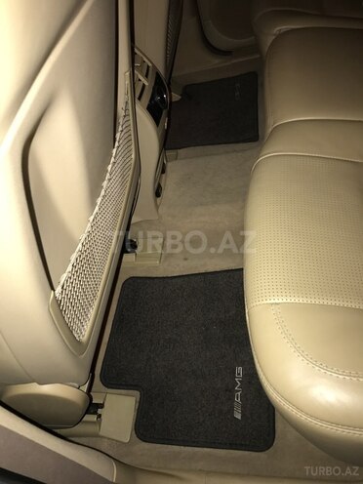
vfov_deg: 63.4
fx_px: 391
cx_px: 182
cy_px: 242
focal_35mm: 28
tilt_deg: -48.6
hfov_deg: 49.7
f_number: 1.8
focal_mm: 3.99
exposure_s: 1/17
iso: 32
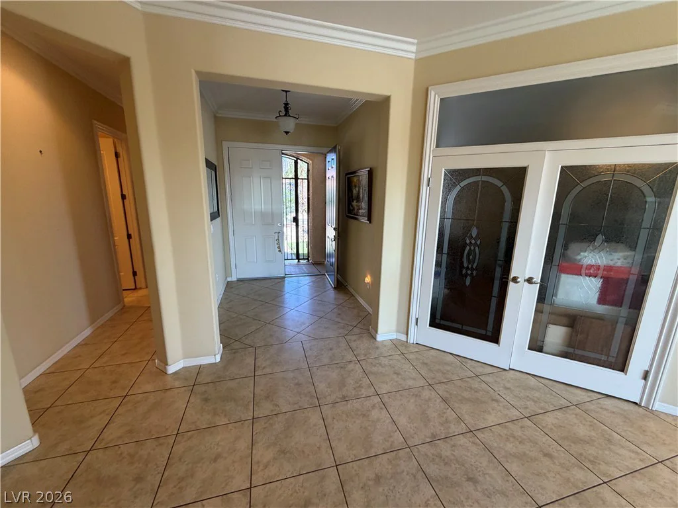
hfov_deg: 102.1
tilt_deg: -11.1
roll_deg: -1.3
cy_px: 254
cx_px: 339
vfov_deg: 85.7
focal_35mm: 14
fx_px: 274
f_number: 2.2
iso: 200
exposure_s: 1/60
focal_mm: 2.22
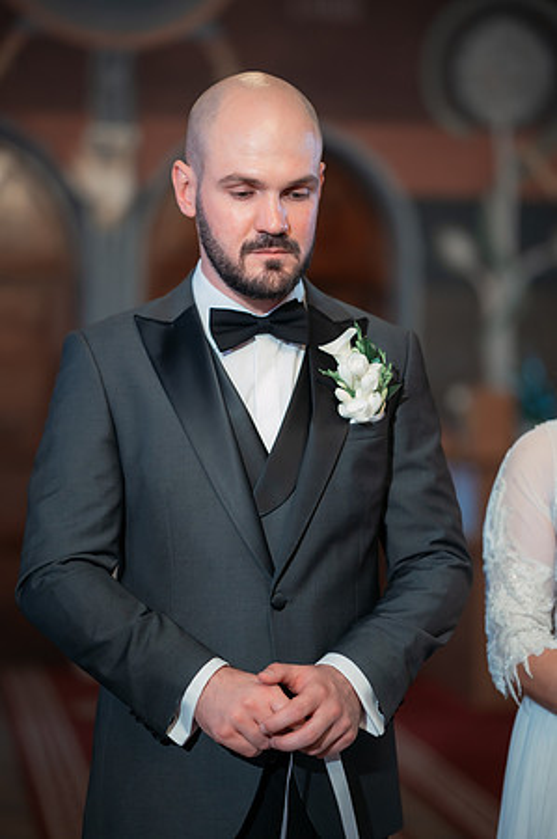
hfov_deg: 16.0
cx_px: 278
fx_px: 1977
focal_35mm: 85
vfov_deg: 23.9
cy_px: 420
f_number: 1.8
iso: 1600
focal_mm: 85
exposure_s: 1/200
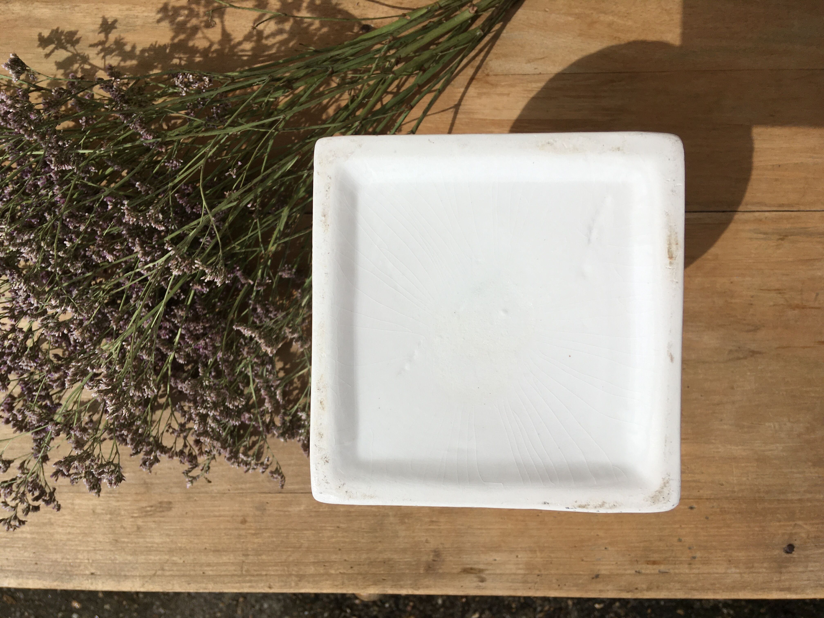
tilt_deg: -85.1
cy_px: 309
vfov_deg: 48.2
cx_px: 412
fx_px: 690
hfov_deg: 61.7
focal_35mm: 29
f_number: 2.2
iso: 25
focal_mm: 4.15
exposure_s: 1/3205
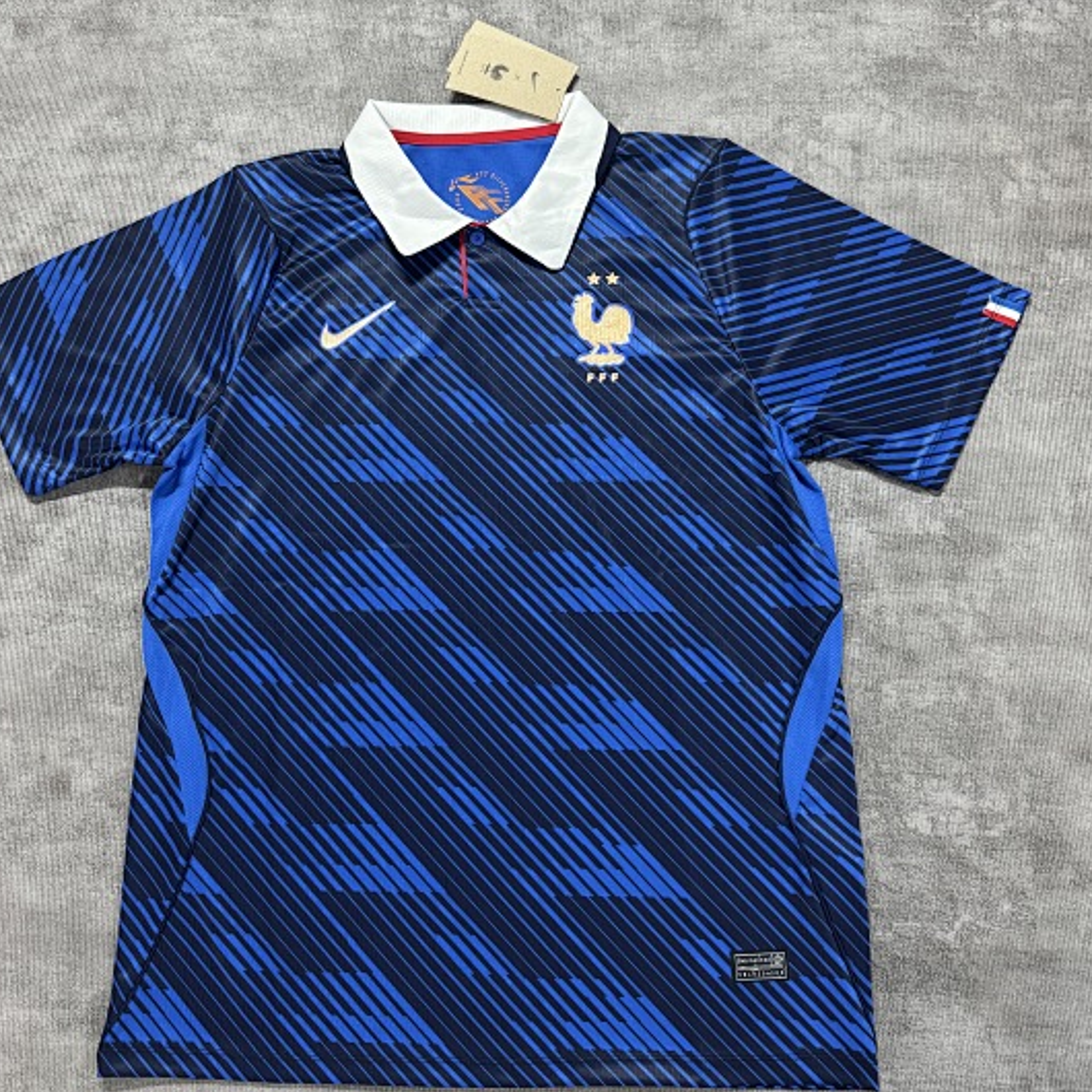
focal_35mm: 32
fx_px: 1142
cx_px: 488
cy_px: 503
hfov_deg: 51.0
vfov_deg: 51.1
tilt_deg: -77.9
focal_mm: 6.76
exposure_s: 1/50
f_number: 1.78
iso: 400
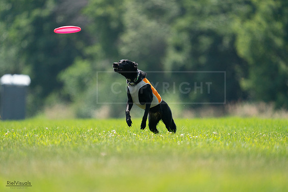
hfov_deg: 3.4
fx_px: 4801
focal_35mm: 600
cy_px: 96
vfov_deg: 2.3
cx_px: 144
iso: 2000
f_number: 6.3
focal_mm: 600
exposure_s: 1/4000
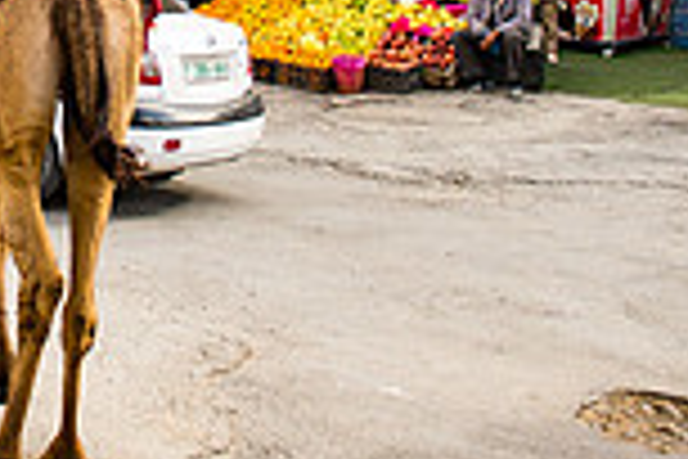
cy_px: -209
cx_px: -157
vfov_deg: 14.2
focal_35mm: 91
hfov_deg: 20.8
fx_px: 1739
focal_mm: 24
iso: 200
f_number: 2.8
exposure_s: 1/1600
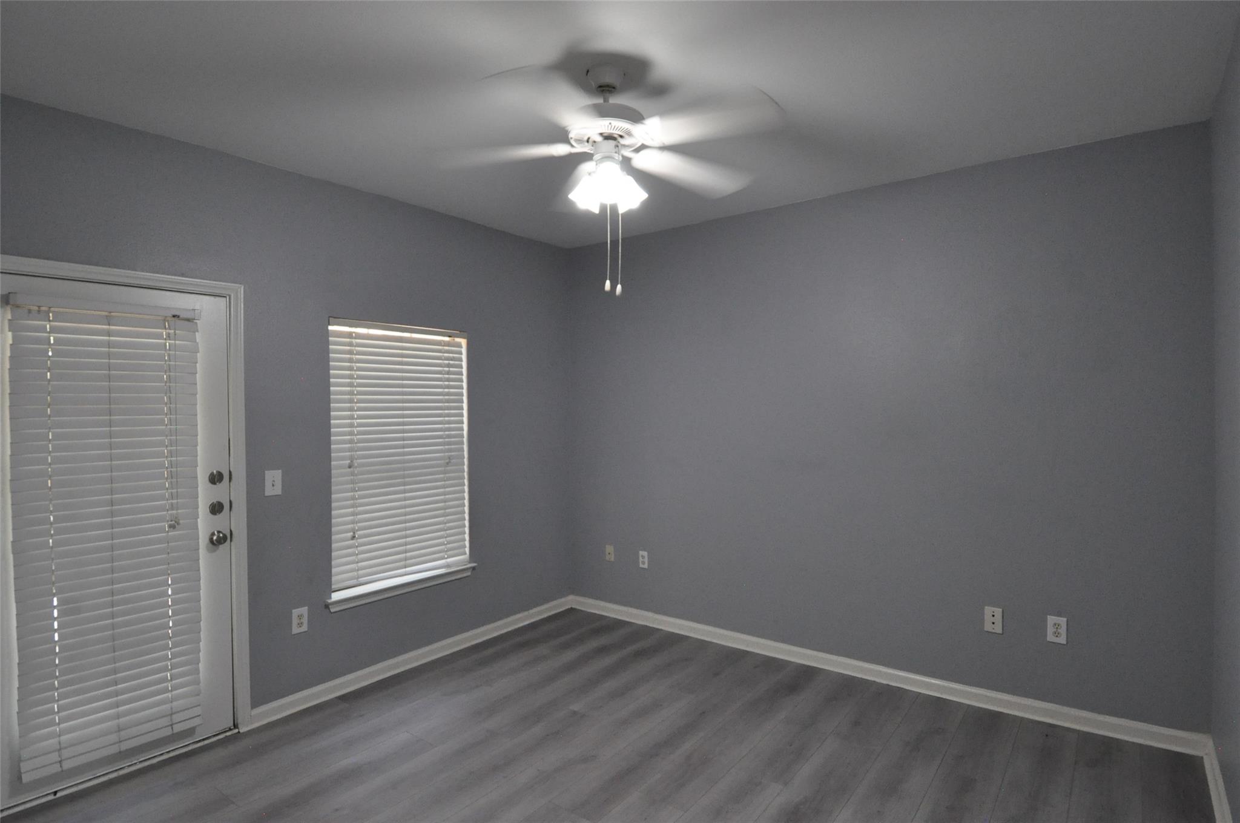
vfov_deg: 67.2
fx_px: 619
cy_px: 412
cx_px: 620
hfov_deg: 90.1
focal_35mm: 18
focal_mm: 12
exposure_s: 1/60
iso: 2000
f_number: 7.1
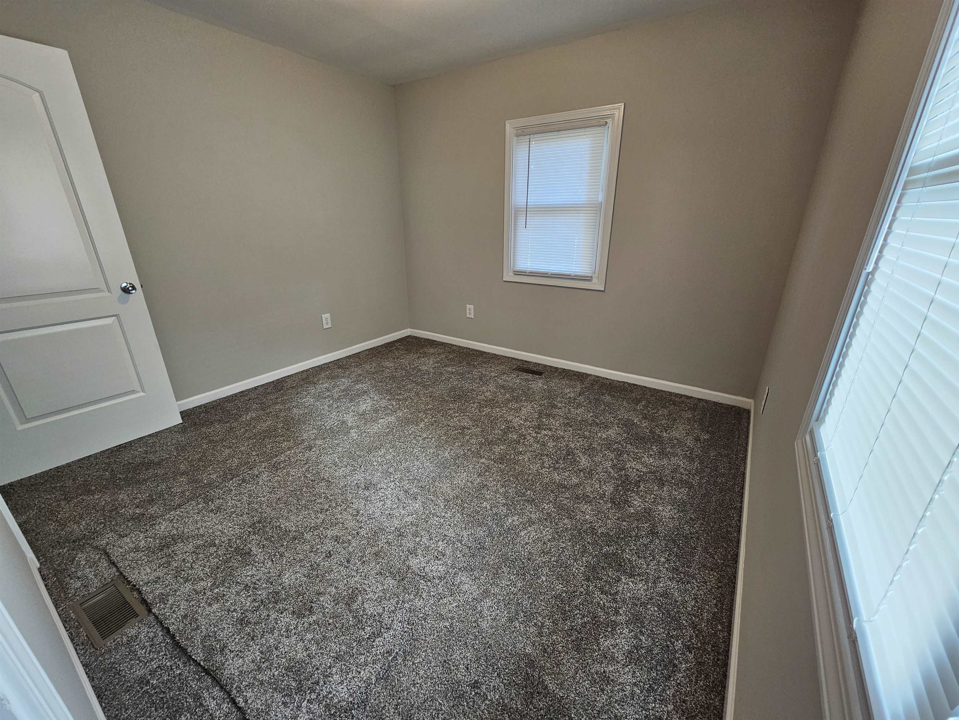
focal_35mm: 13
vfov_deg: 89.9
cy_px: 360
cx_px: 480
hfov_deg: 106.2
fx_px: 360
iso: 200
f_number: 2.2
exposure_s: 1/60
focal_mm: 2.2
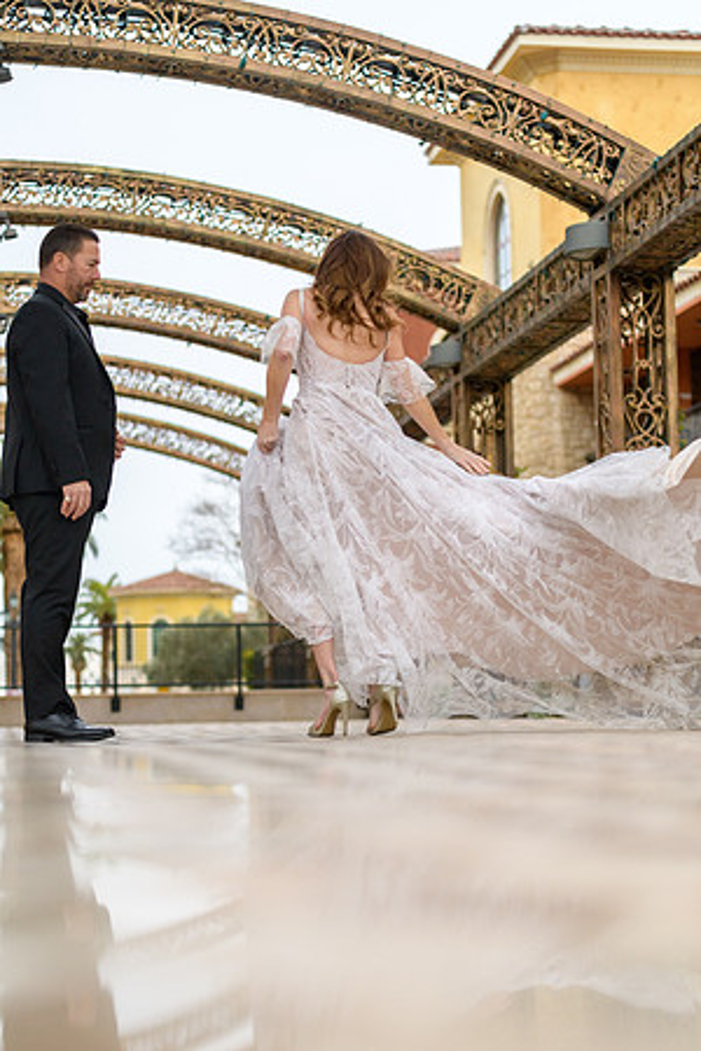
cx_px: 350
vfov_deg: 28.8
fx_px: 2044
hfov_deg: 19.5
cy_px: 526
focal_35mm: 70
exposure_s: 1/3200
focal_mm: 70
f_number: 2.8
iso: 400
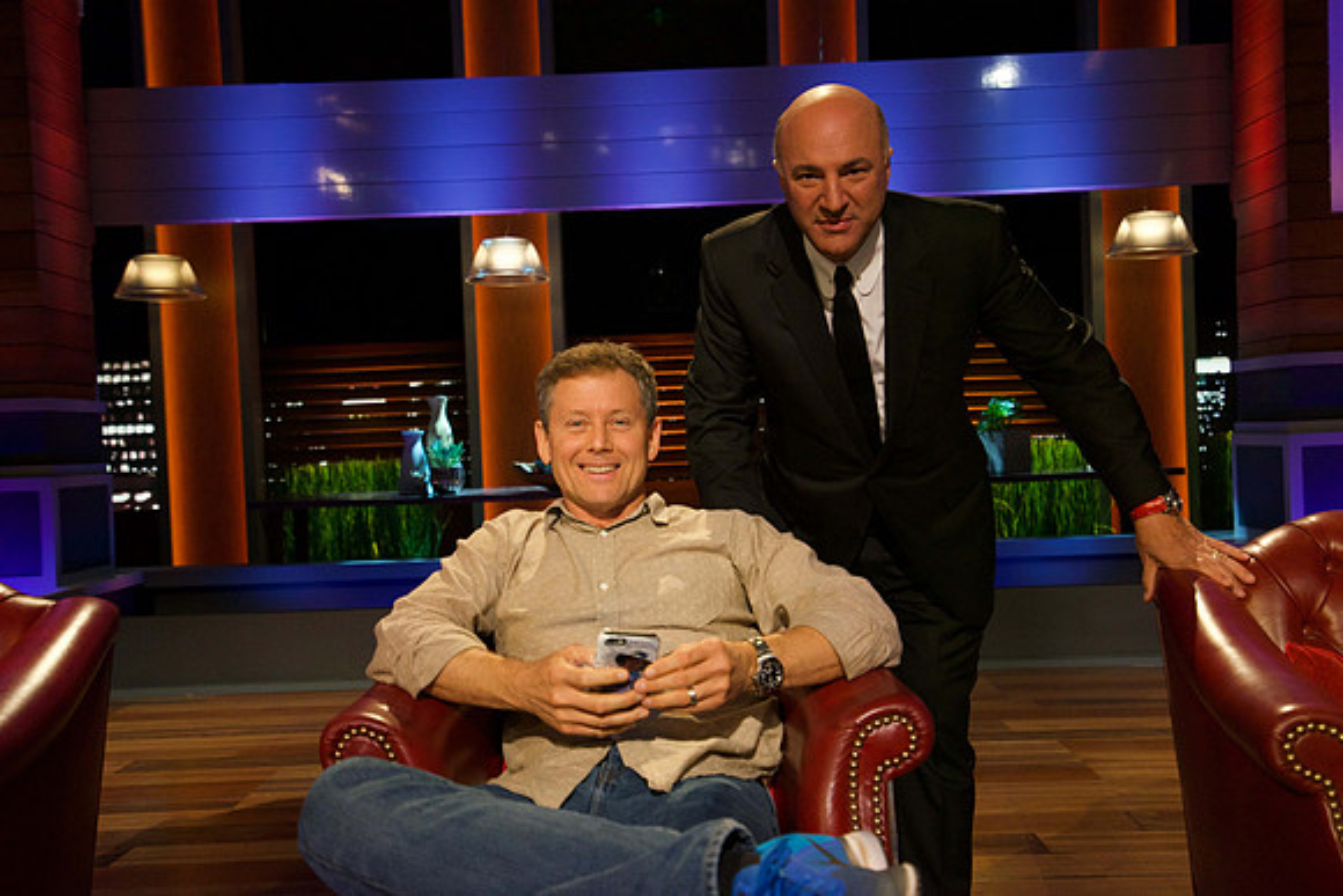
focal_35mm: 35
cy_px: 448
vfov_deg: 37.9
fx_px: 1306
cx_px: 672
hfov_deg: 54.4
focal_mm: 35
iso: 5000
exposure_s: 1/160
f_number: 4
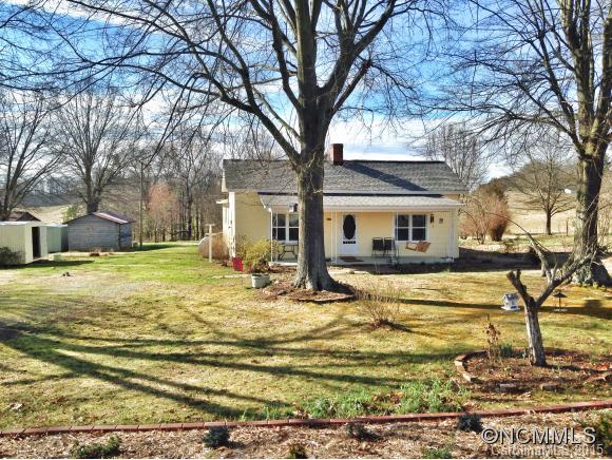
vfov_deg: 43.0
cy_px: 230
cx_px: 306
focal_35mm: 33
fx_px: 584
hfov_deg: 55.3
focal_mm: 4.12
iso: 50
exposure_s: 1/1022
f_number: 2.4
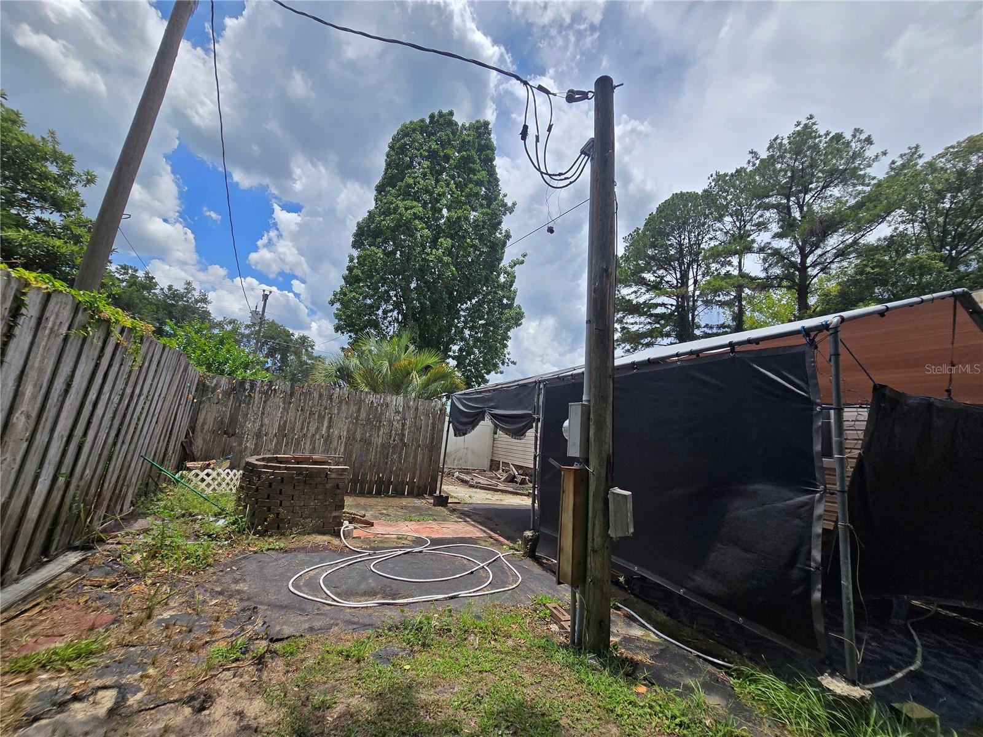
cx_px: 492
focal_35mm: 13
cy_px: 368
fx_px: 369
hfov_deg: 106.2
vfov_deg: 89.9
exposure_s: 1/3345
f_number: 2.2
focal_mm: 2.2
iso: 50
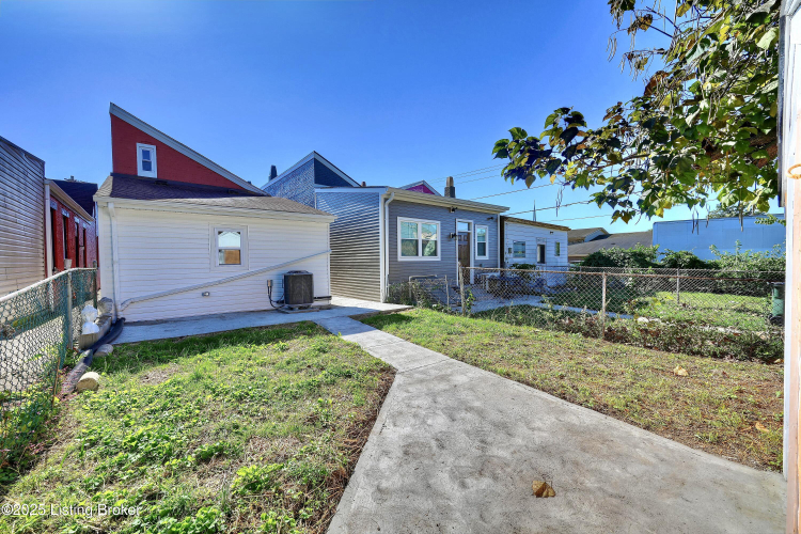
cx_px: 400
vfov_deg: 81.2
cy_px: 267
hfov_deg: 104.3
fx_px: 311
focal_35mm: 14
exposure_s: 1/50
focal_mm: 14
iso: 100
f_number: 11
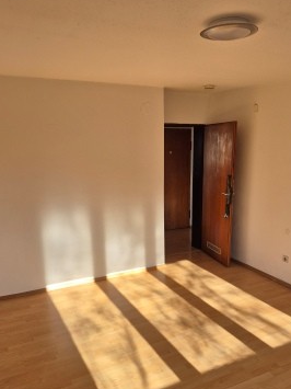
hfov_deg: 48.2
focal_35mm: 29
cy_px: 238
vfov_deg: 61.0
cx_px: 158
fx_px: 325
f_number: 1.8
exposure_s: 1/323
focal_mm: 5.4
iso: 25
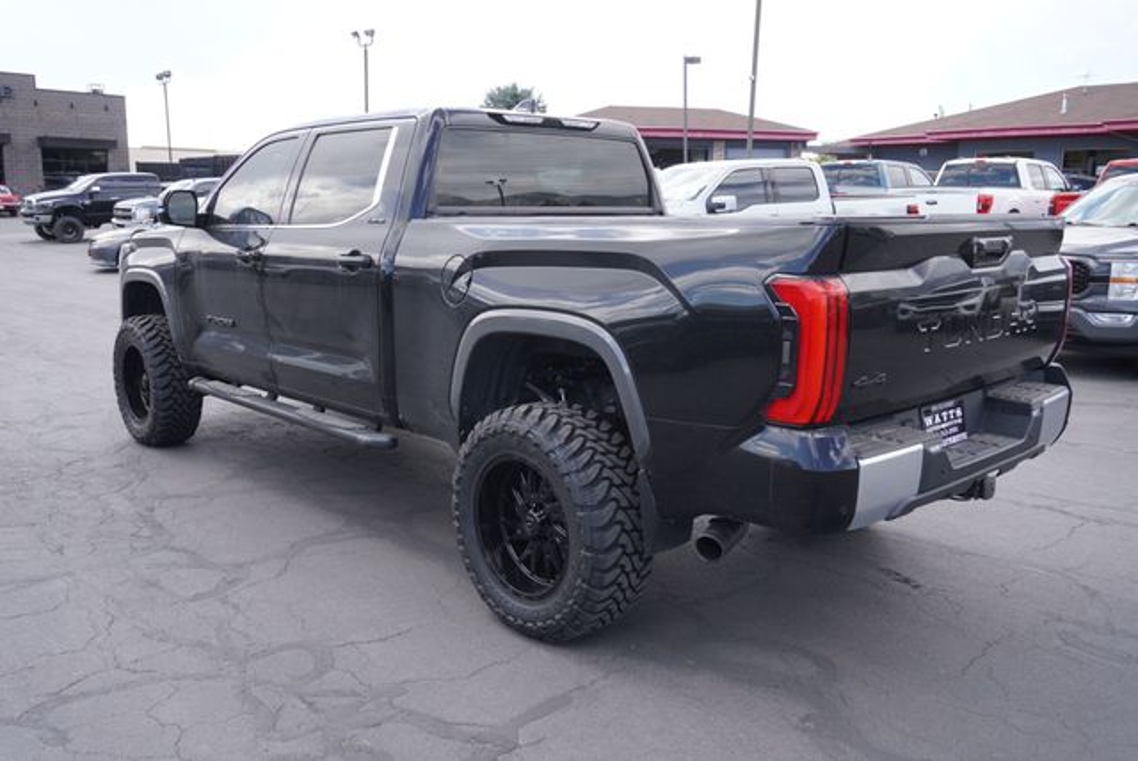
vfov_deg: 43.7
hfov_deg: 61.9
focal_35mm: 30
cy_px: 380
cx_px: 569
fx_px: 949
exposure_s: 1/125
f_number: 5.6
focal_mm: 20
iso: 100
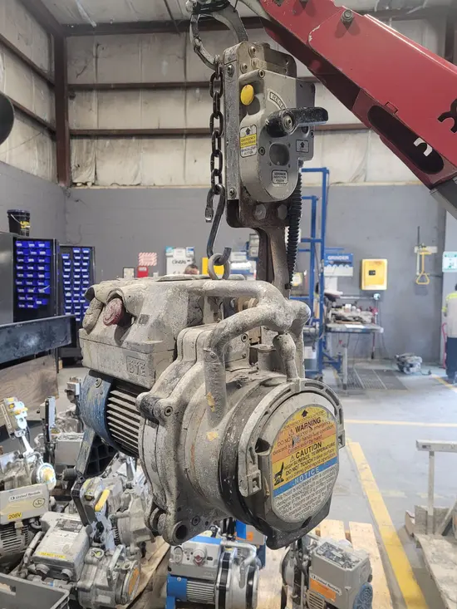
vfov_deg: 67.3
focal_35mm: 26
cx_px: 228
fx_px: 458
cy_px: 304
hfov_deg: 53.1
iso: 200
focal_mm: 5.4
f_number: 1.8
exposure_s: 1/60
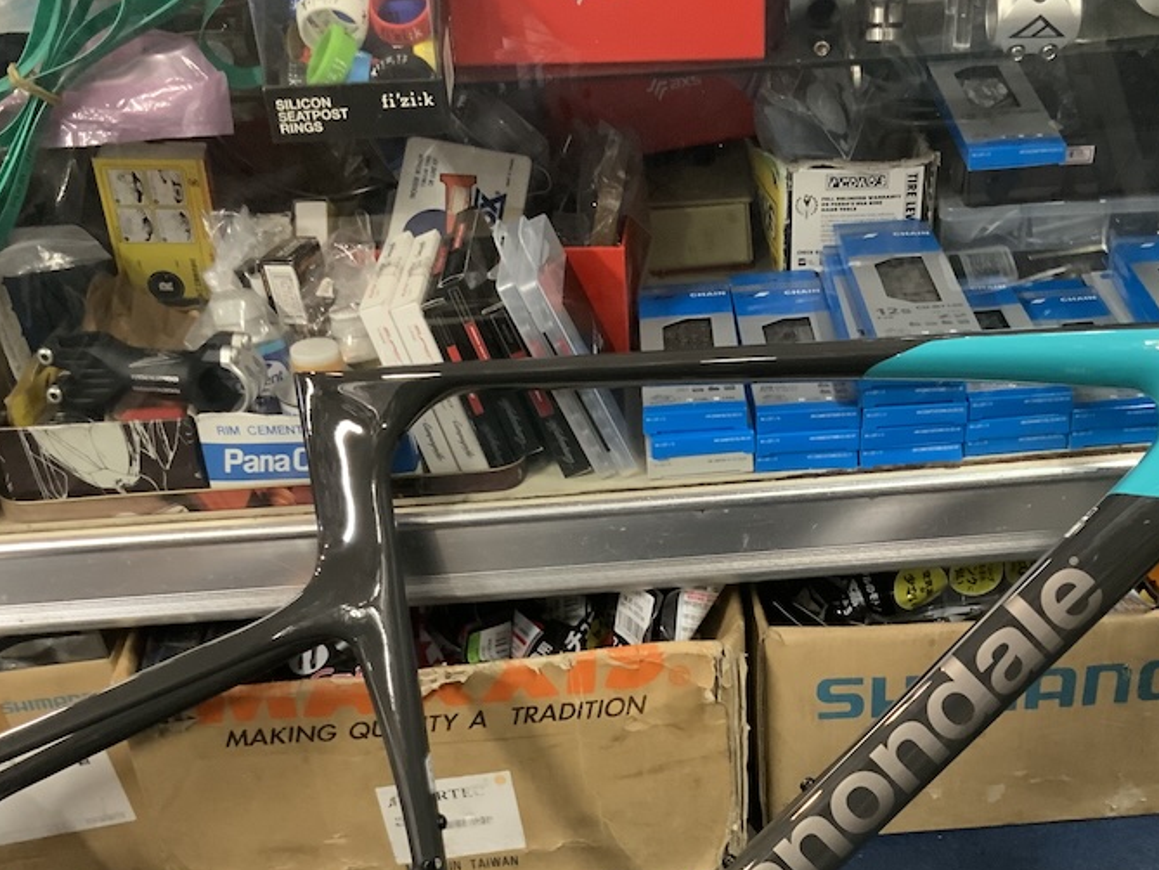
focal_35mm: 52
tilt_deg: -38.1
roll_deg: +2.9
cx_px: 698
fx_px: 1741
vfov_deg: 27.5
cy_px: 704
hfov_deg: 36.7
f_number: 1.8
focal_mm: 3
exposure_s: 1/33
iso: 200
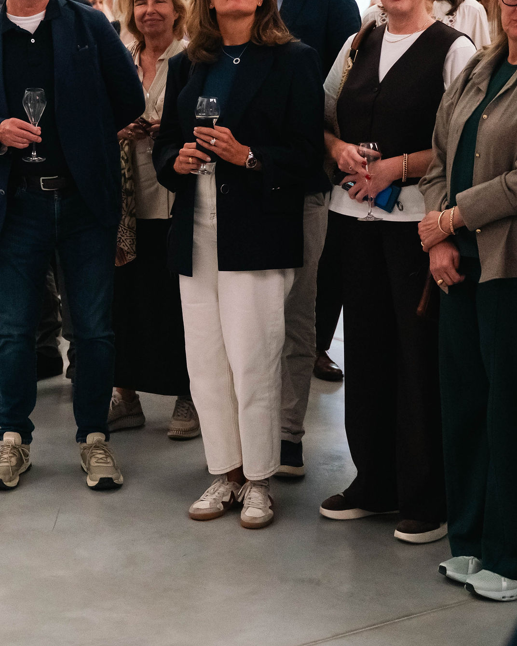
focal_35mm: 82
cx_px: 150
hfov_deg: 18.6
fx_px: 1568
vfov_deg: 23.1
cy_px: 190
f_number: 2.8
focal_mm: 28
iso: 2000
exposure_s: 1/200
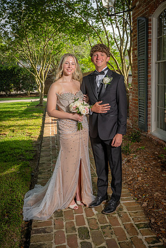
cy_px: 124
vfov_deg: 54.4
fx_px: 242
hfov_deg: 37.9
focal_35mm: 35
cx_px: 83
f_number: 5.6
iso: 100
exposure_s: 1/160
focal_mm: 35
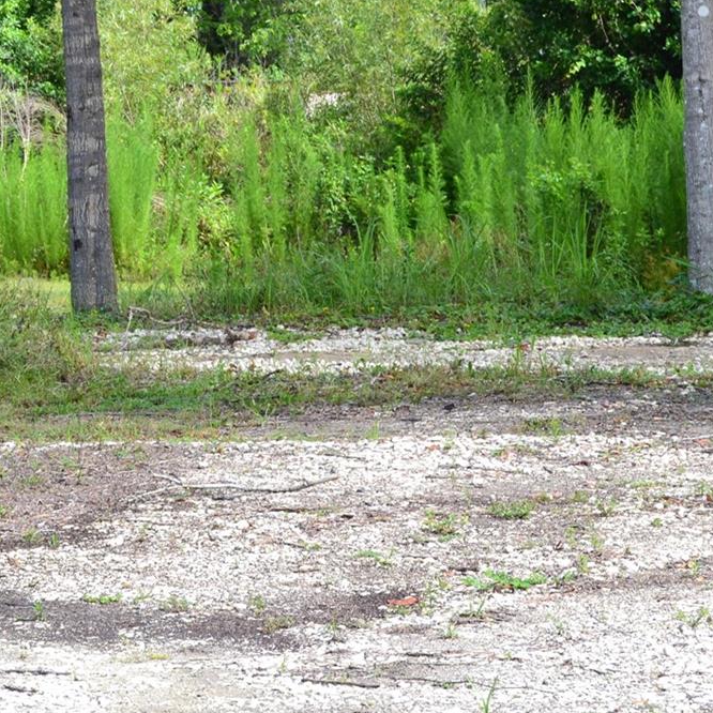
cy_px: 204
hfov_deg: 11.4
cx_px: 152
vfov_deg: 11.4
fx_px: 3565
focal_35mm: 153
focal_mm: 50
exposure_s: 1/200
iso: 400
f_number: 10
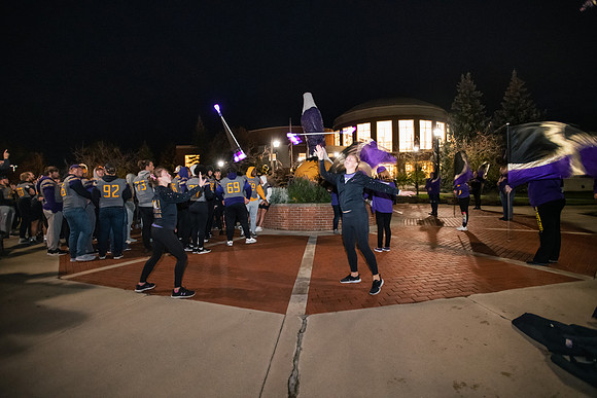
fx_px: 282
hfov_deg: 93.3
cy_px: 199
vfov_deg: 70.5
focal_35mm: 17
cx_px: 298
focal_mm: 17
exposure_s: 1/30
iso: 6400
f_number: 3.2
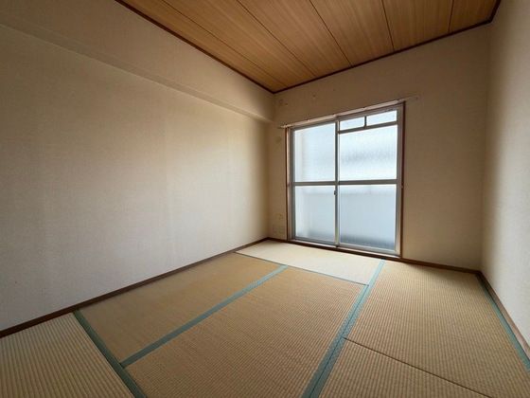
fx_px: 214
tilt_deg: -4.0
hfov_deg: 102.1
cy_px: 199
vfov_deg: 85.7
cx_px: 265
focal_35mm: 14
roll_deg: +1.1
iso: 160
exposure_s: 1/121
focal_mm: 2.22
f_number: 2.2
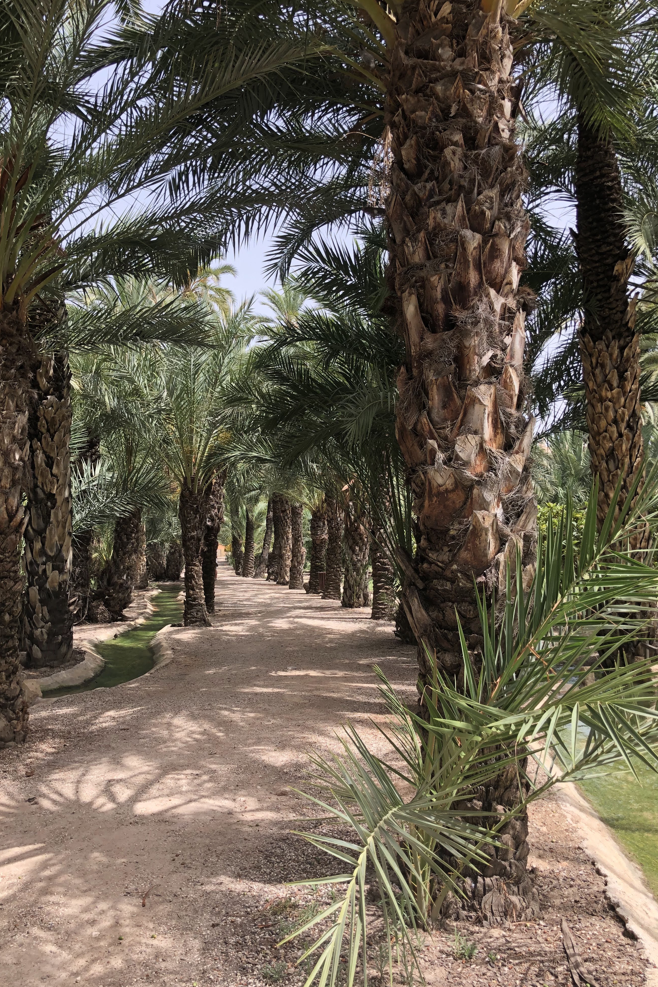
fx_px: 823
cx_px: 286
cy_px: 492
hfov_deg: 43.5
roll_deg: +1.5
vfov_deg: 61.9
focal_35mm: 30
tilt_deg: +4.1
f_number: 1.8
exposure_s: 1/495
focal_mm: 3.99
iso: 20
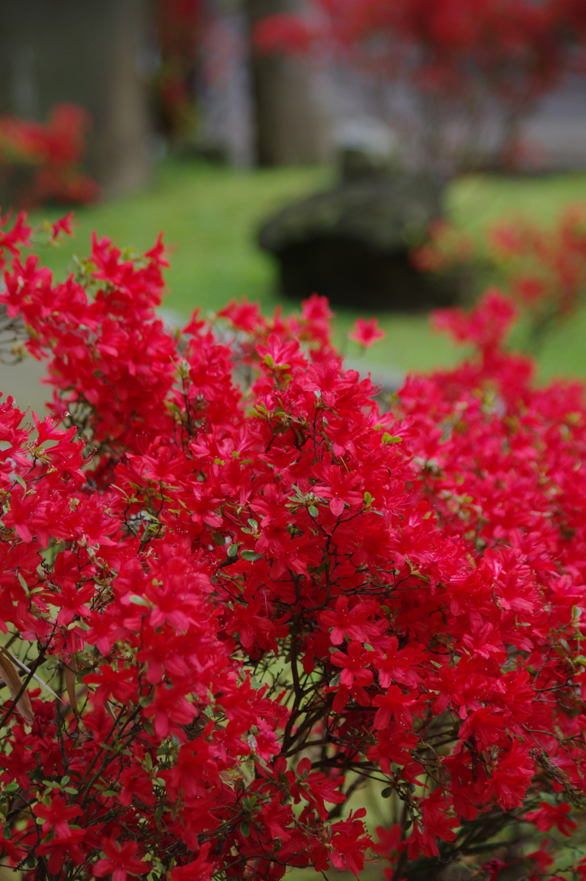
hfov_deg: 10.4
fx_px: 3230
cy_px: 440
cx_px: 293
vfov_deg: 15.5
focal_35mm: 132
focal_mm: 87.5
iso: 200
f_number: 4.5
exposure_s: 1/320
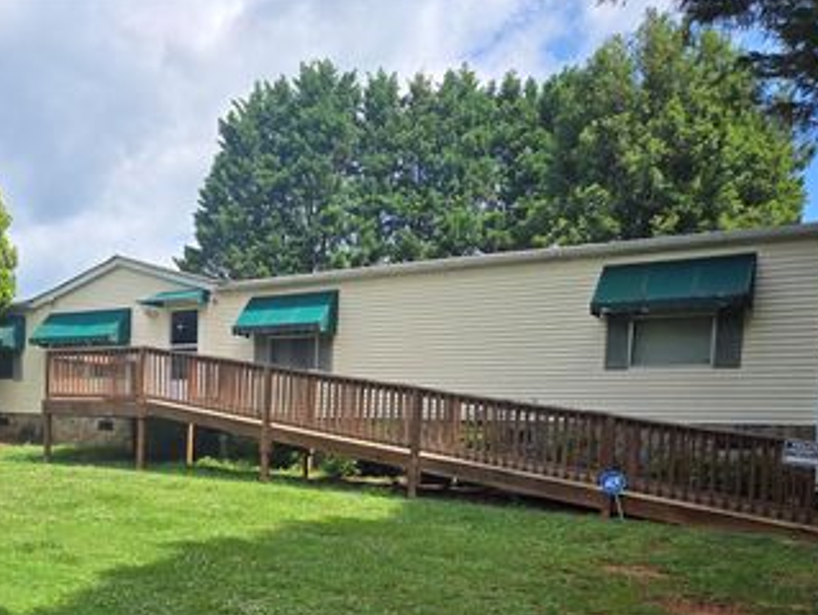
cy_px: 470
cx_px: 264
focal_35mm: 36
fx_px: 852
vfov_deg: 38.6
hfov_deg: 50.3
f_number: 1.8
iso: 25
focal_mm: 5.4
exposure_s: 1/1304
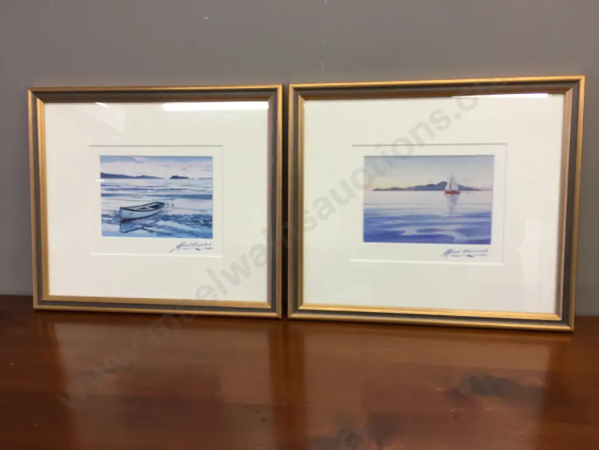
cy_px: 225
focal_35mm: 29
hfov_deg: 61.7
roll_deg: +0.3
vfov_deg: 48.2
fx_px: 502
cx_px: 300
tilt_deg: -11.6
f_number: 2.2
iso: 50
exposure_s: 1/33
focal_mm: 4.15
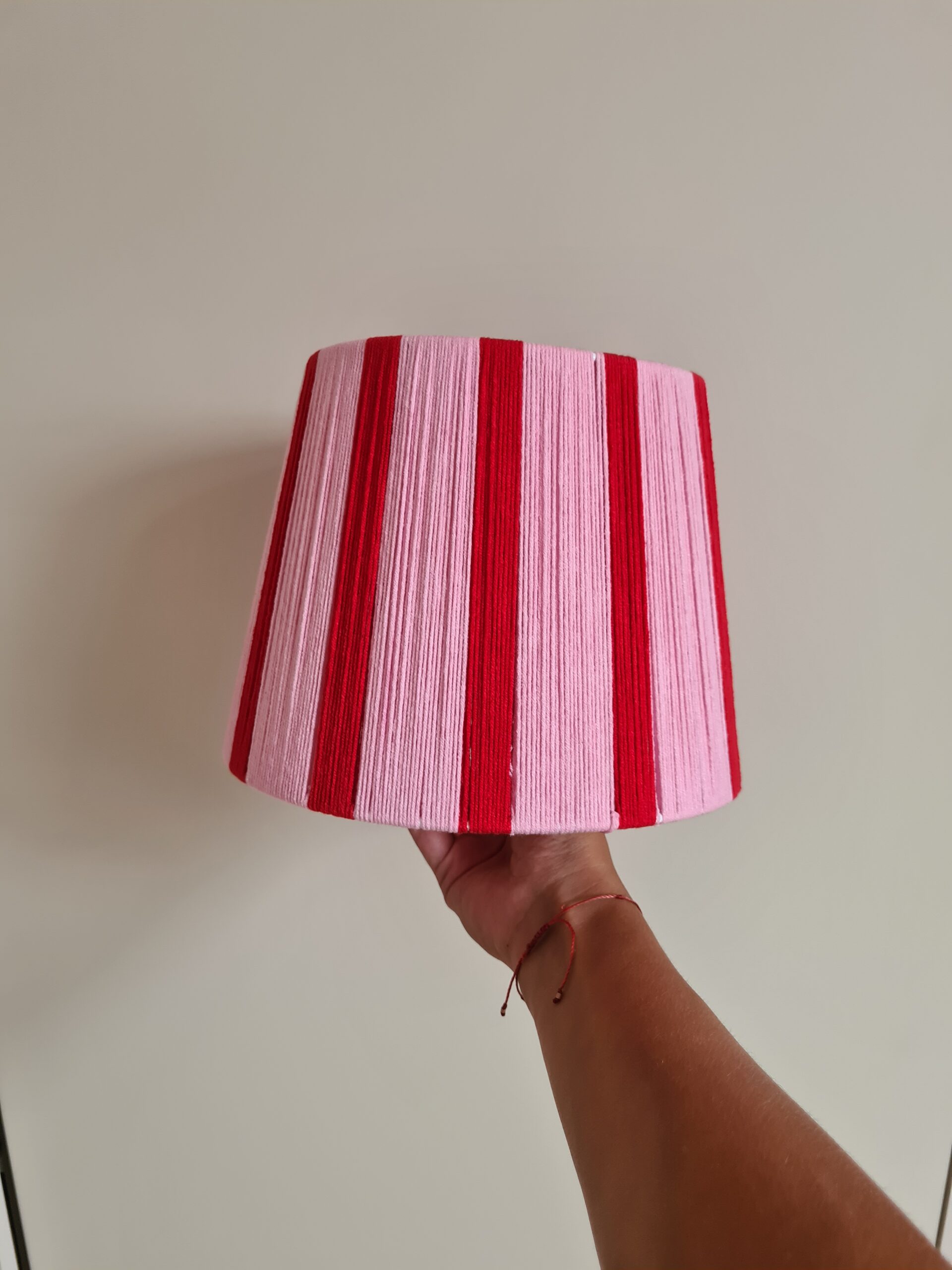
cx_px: 476
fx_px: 953
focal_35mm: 26
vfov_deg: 67.3
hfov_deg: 53.1
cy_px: 635
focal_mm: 5.4
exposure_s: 1/50
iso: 160
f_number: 1.8
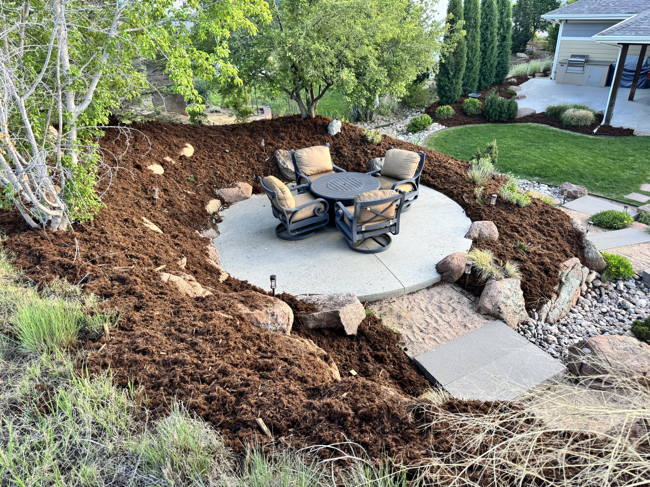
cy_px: 244
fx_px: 451
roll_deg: +4.3
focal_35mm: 24
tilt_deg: -30.1
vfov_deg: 56.8
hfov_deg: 71.6
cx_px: 325
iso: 64
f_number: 1.78
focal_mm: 6.76
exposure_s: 1/151
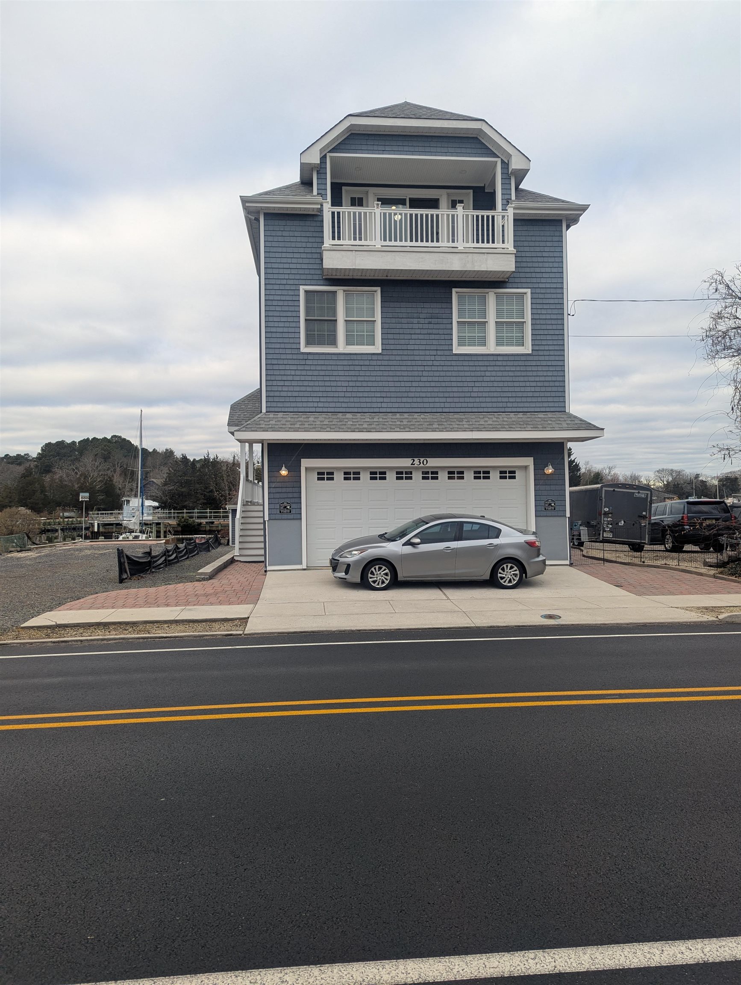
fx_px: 683
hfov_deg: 56.9
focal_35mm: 24
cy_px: 492
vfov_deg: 71.5
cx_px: 370
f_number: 1.85
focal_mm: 6.81
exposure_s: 1/503
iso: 48
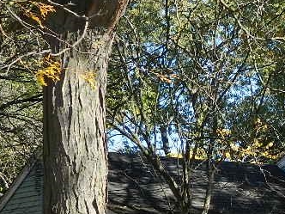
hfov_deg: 10.9
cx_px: 401
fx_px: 1449
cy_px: 223
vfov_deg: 8.4
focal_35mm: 176
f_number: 3.8
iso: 80
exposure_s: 1/250
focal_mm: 10.2
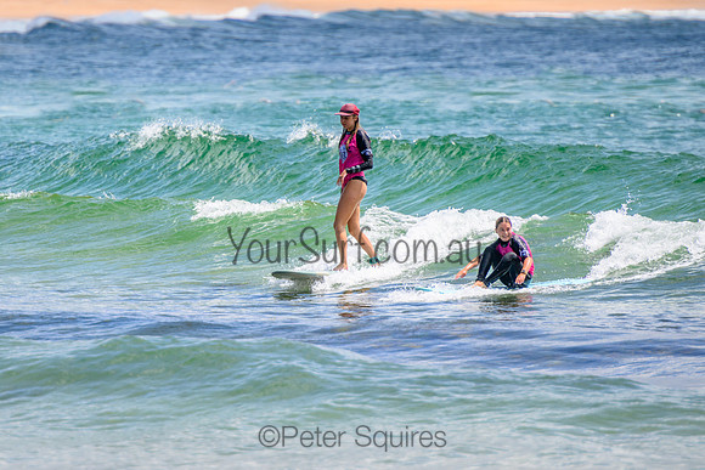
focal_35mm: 550
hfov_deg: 3.7
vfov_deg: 2.5
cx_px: 224
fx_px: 10770
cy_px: 205
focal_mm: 400
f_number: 5.6
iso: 280
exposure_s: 1/2000
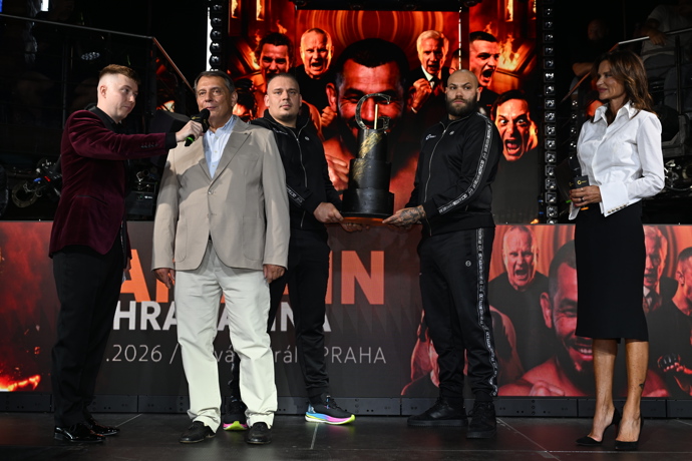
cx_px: 346
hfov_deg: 46.4
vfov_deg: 31.9
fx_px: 807
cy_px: 230
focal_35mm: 42
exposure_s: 1/200
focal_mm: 42
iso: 640
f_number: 5
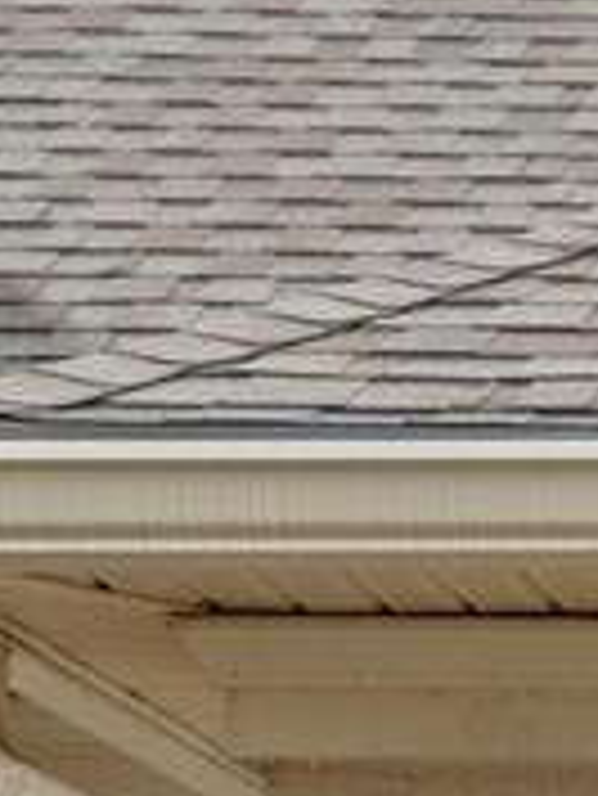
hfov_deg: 3.5
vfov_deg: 4.9
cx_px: 3008
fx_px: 8972
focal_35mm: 390
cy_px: 2003
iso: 125
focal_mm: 35
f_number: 8
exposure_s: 1/80
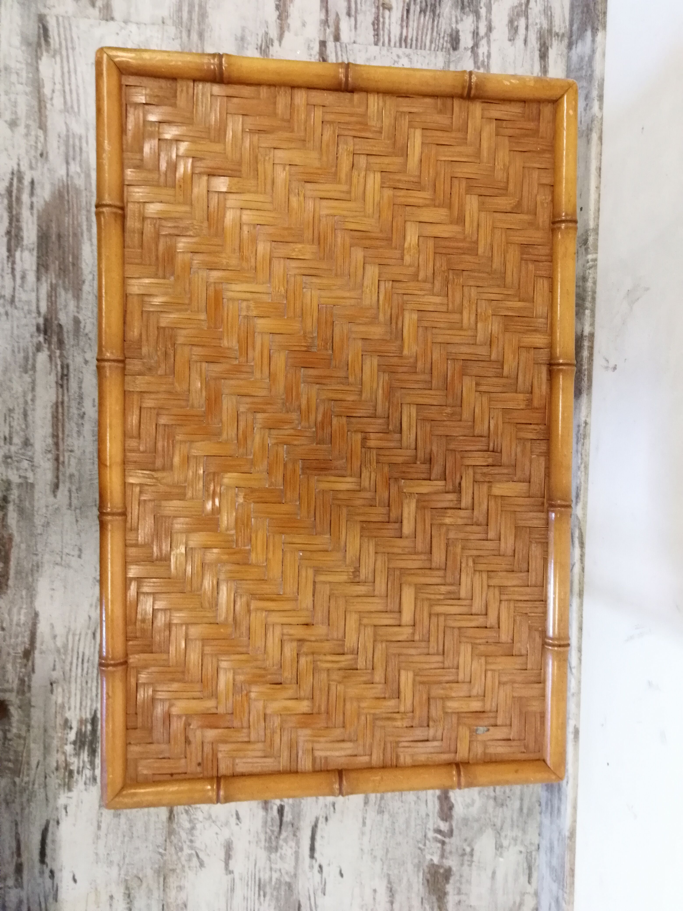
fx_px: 631
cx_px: 342
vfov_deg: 71.6
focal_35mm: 24
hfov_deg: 56.8
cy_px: 456
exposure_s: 1/33.3
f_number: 2.2
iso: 125
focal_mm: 2.38
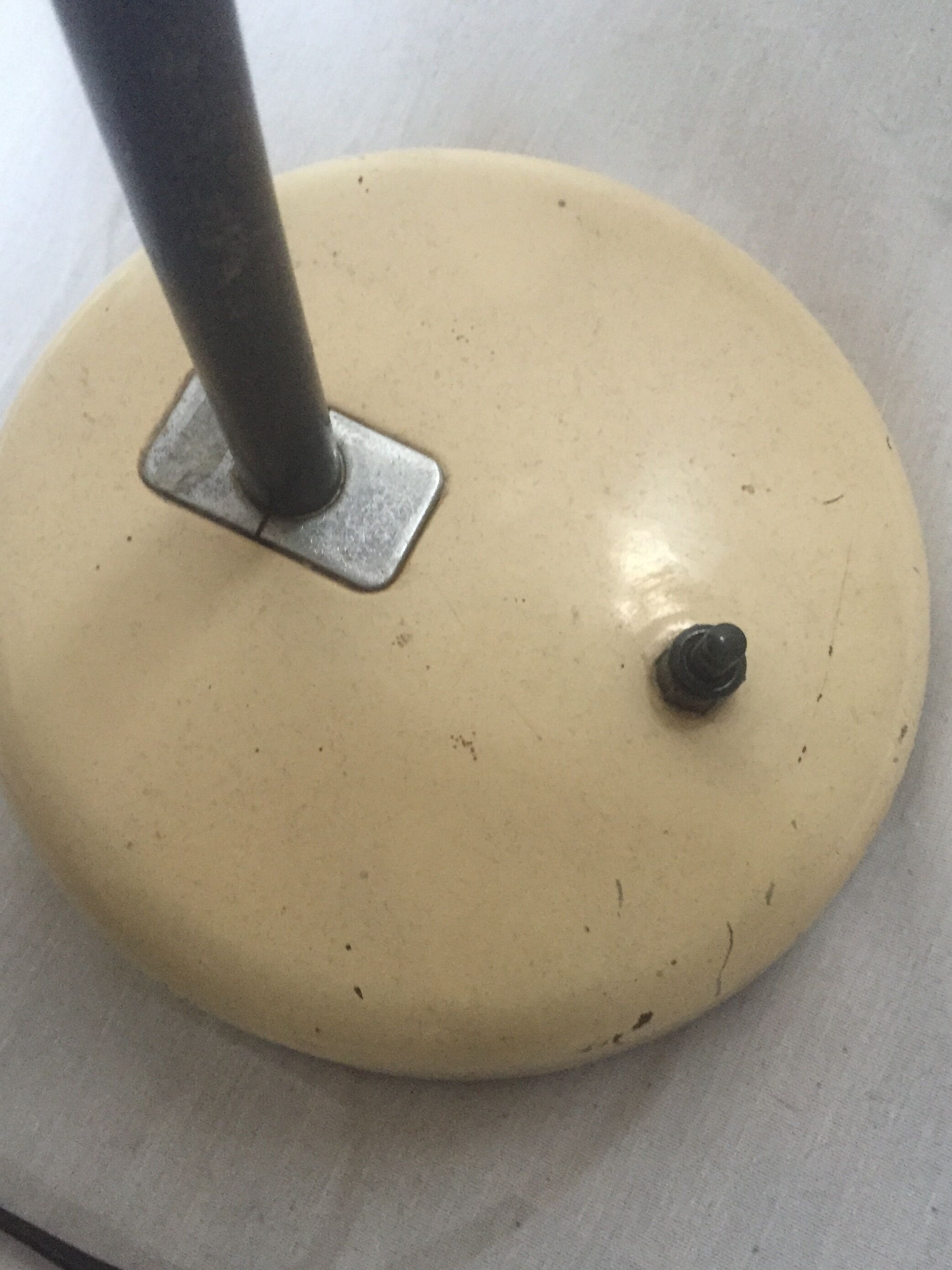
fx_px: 1247
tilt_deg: -71.9
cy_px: 702
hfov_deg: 41.8
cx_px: 442
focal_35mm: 34
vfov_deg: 53.9
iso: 250
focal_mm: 4.15
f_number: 2.2
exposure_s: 1/17
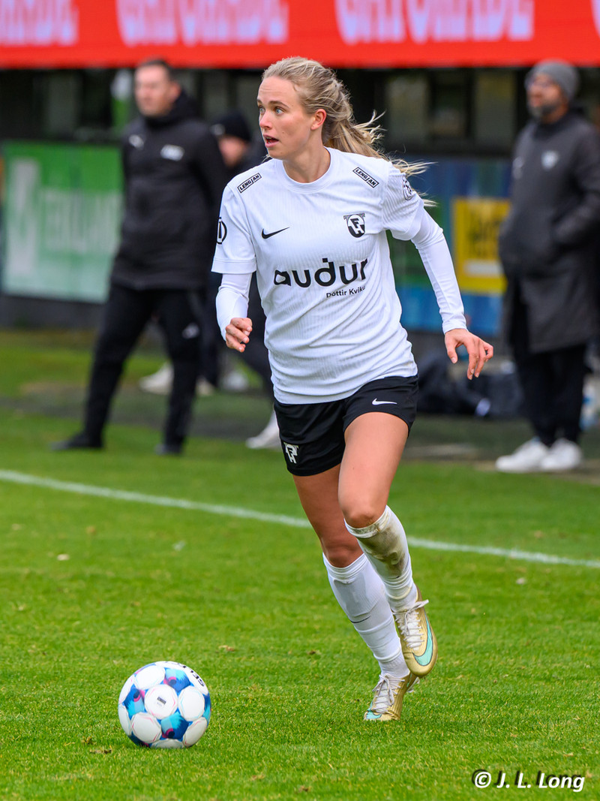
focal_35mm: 569
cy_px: 402
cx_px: 309
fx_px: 13163
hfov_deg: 2.6
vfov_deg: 3.5
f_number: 6.3
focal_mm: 370
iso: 1400
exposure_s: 1/1000
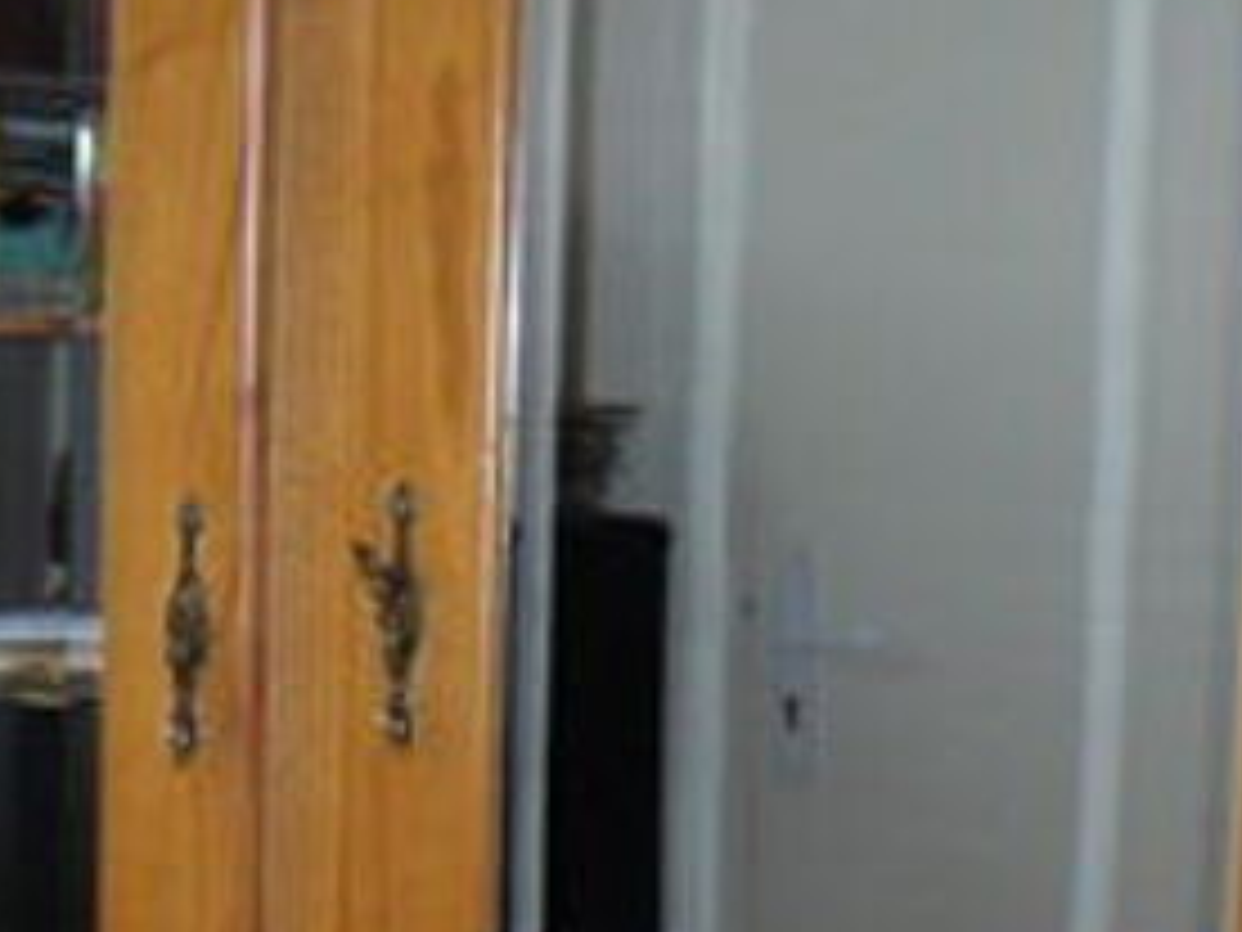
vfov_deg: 11.4
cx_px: 855
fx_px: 4557
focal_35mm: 127
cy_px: 1112
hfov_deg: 15.5
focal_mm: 6.3
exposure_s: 1/45
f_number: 3
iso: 200
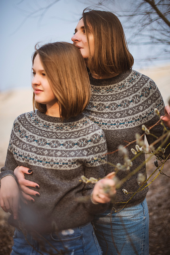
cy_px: 128
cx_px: 85
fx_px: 354
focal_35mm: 50
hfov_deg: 27.0
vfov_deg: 39.6
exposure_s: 1/2000
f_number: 1.4
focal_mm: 50
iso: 100
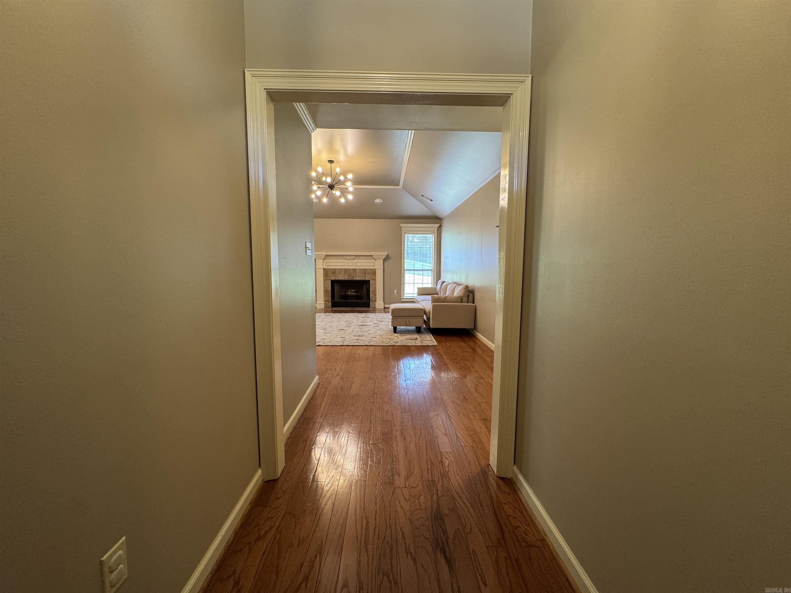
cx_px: 396
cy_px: 296
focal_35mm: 14
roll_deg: -0.1
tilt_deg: -5.9
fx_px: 320
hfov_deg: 102.1
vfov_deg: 85.7
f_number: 2.2
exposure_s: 1/60
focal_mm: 2.22
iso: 200
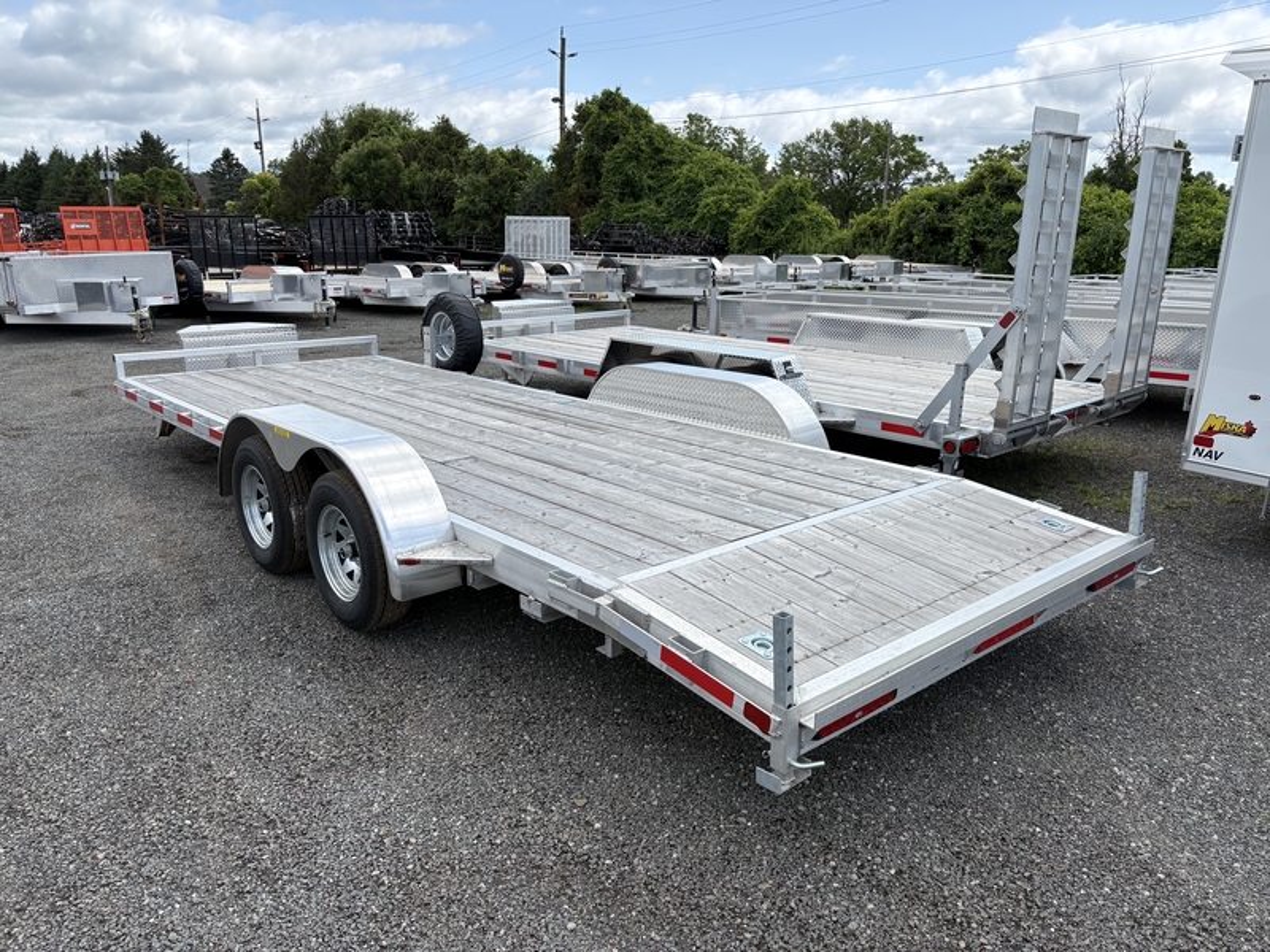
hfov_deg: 67.3
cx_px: 635
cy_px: 476
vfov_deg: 53.1
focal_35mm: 26
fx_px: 954
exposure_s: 1/2865
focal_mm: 5.96
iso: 50
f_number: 1.6
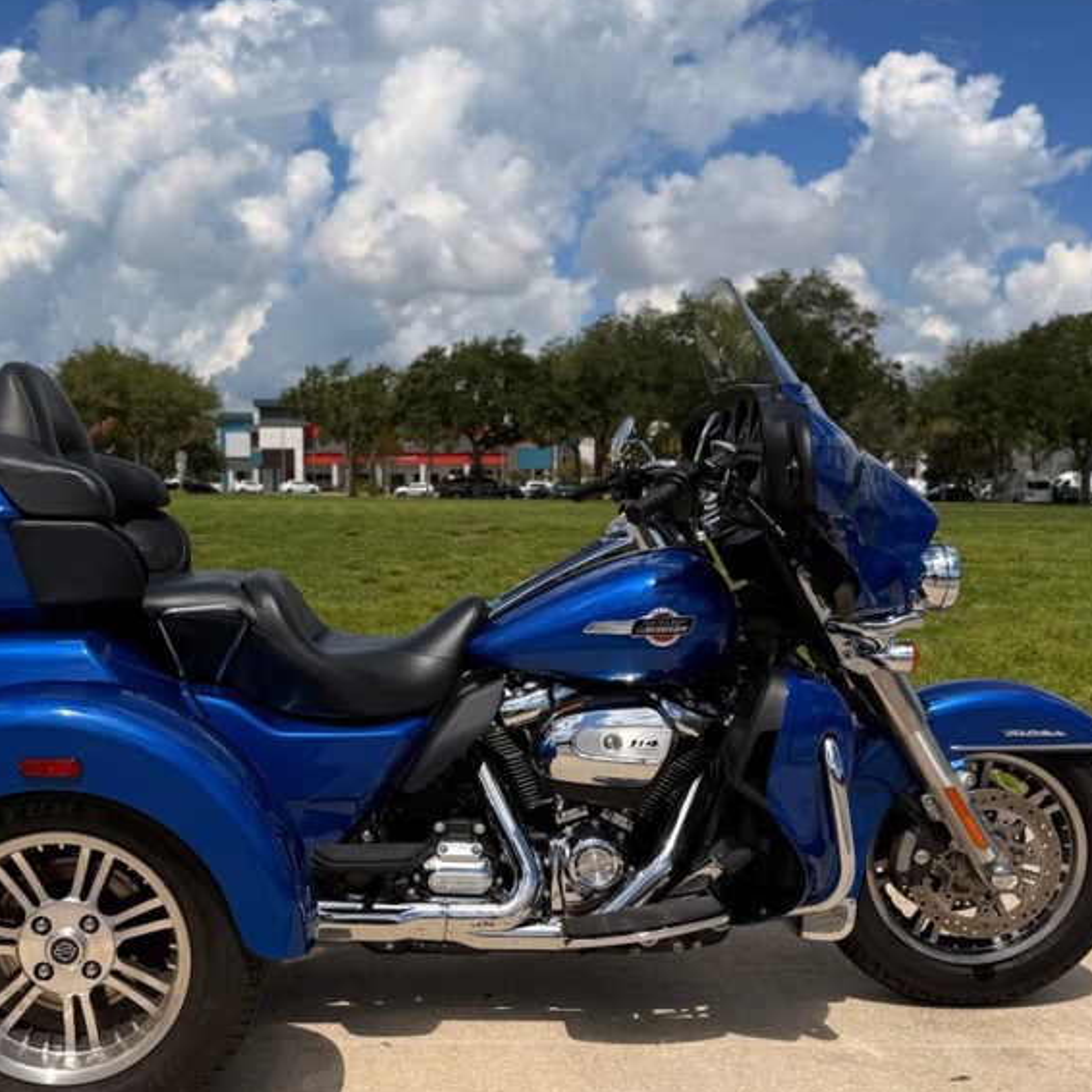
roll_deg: +0.3
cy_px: 680
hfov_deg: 41.5
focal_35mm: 40
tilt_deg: -7.6
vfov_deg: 41.6
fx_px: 1428
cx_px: 396
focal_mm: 6.76
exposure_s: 1/4673
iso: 80
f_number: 1.78
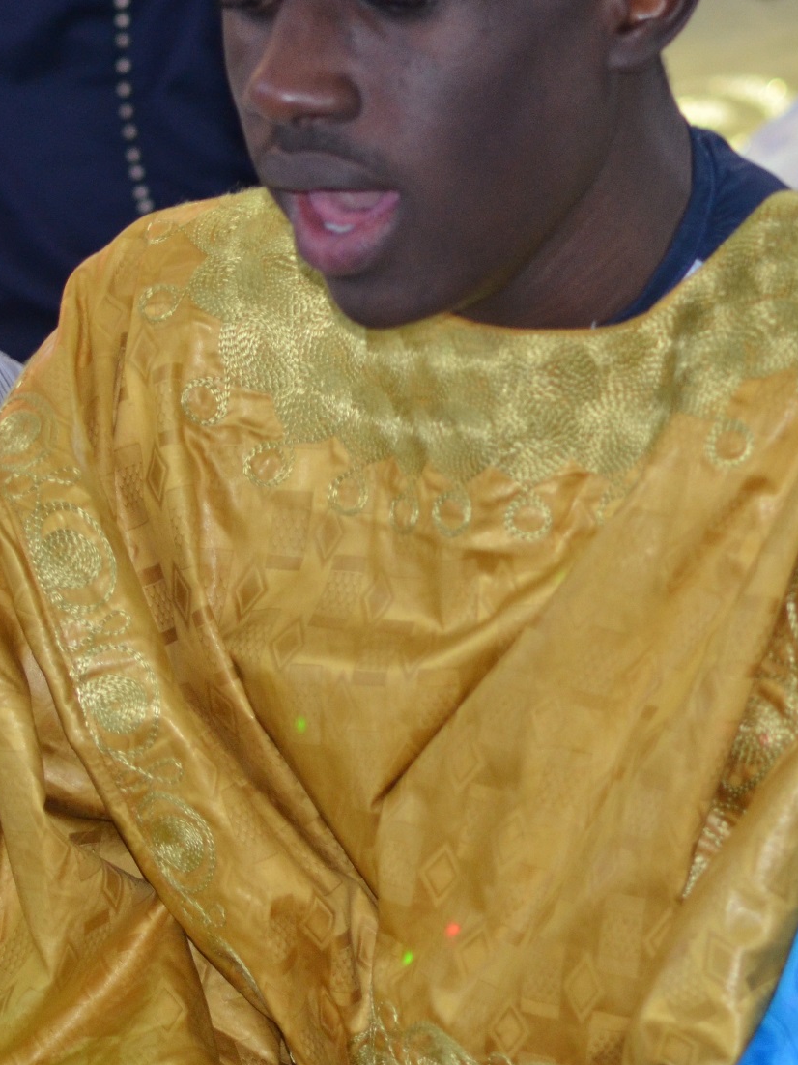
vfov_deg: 8.3
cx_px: 499
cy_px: 258
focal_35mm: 237
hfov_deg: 6.3
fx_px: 7288
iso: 800
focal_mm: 70
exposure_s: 1/60
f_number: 4
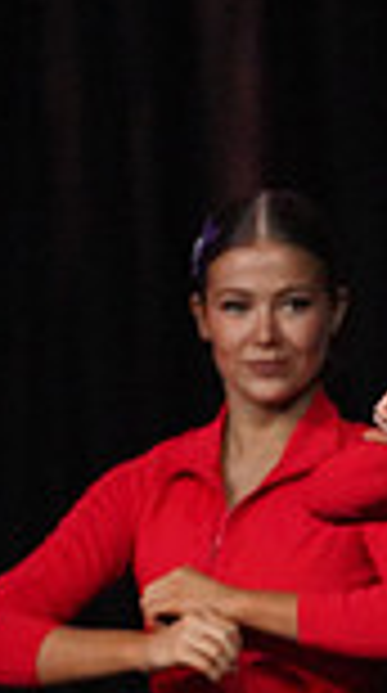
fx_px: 21774
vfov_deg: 1.8
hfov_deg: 1.0
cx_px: 1170
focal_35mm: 1187
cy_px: 853
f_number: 3.2
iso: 16000
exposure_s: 1/1250
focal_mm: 300
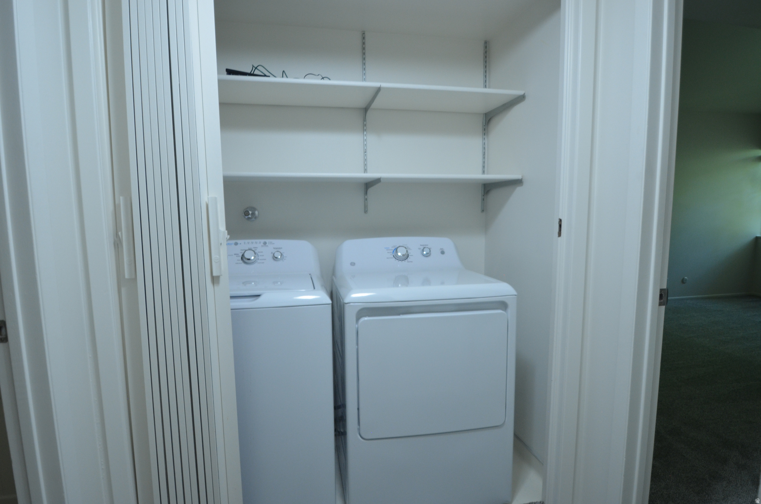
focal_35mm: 28
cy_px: 252
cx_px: 380
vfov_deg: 45.5
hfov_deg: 64.7
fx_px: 601
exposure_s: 1/60
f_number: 4.2
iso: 720
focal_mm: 19
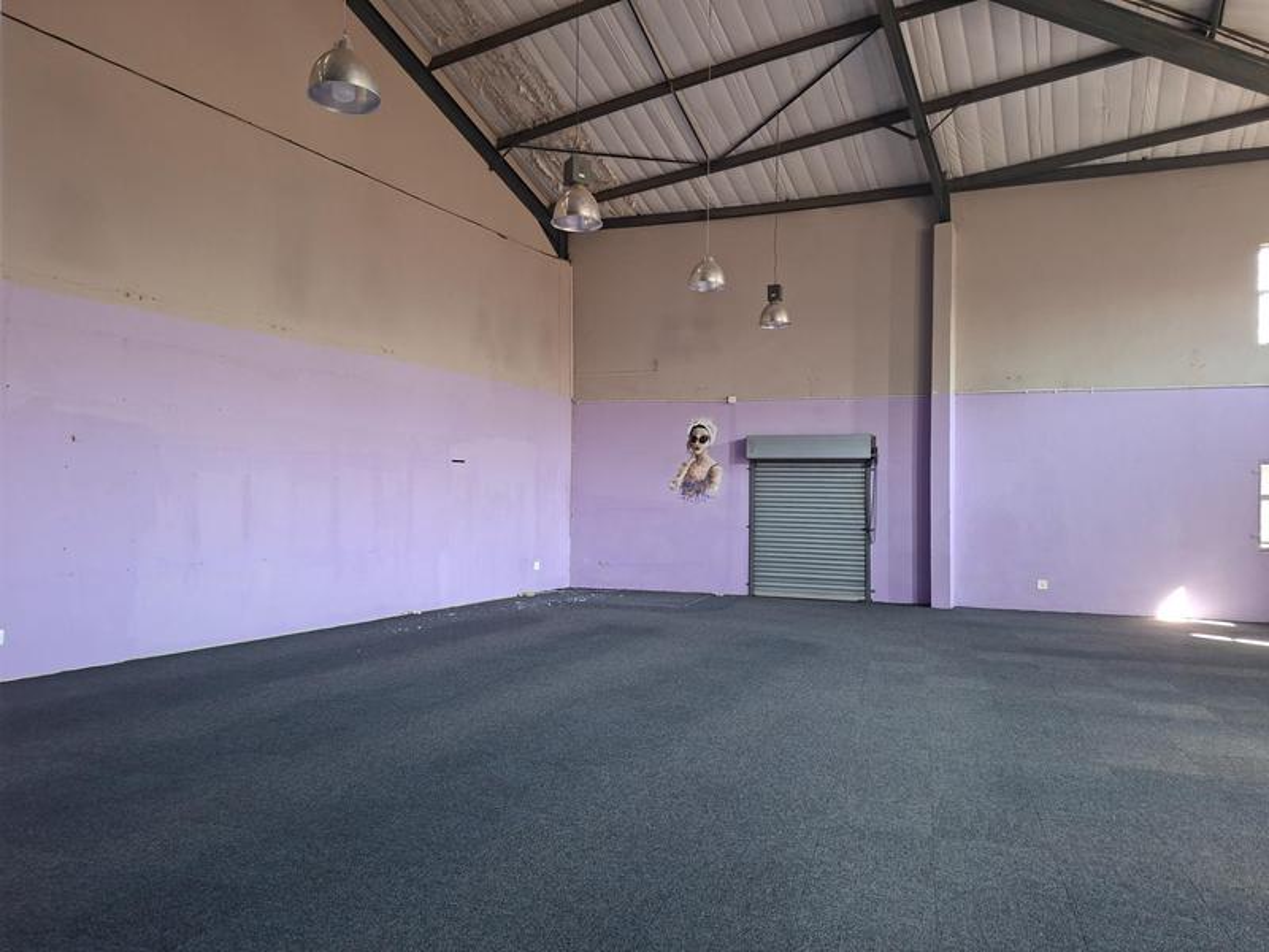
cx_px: 634
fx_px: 843
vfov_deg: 58.9
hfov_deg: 73.9
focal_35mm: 23
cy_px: 476
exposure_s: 1/33
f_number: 1.8
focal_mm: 5.54
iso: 320
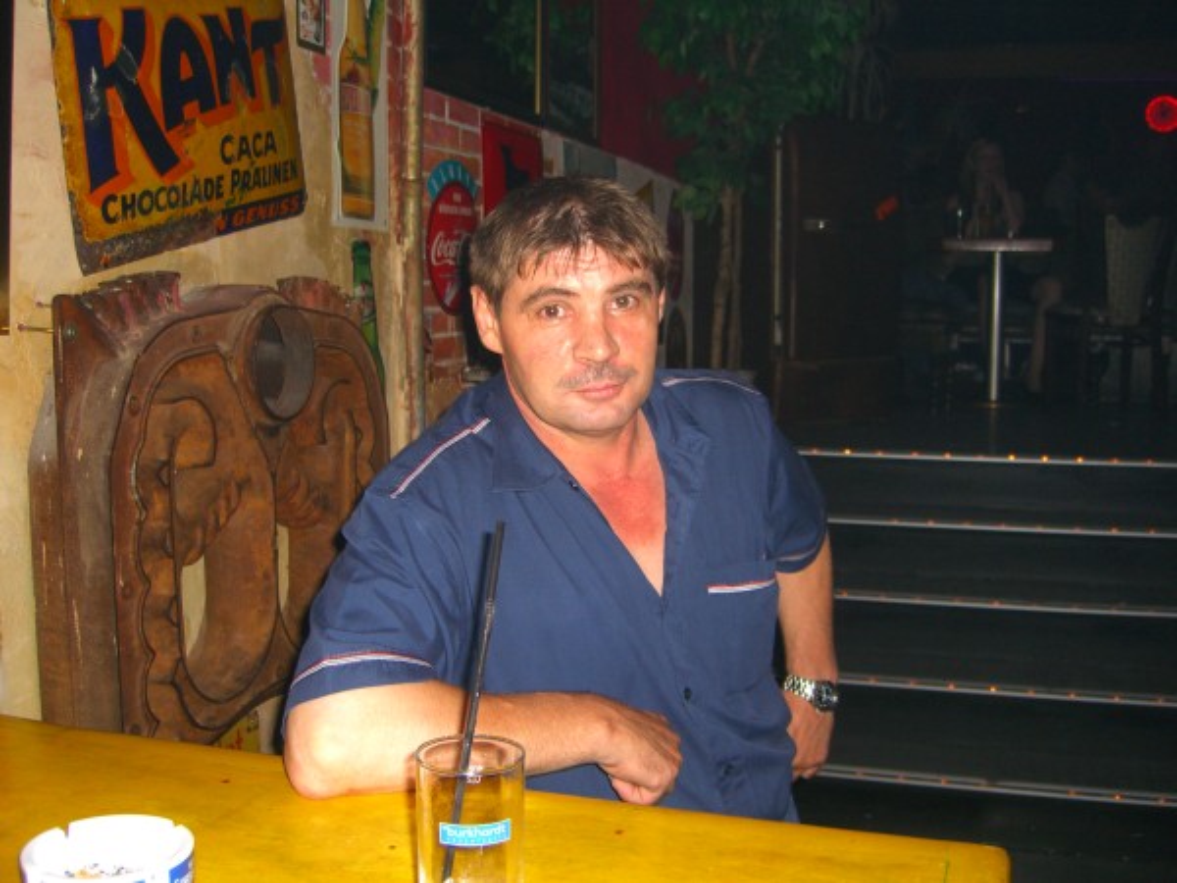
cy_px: 442
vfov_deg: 37.7
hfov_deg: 49.0
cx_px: 588
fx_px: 1292
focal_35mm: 38
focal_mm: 7.9
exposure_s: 1/60
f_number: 2.8
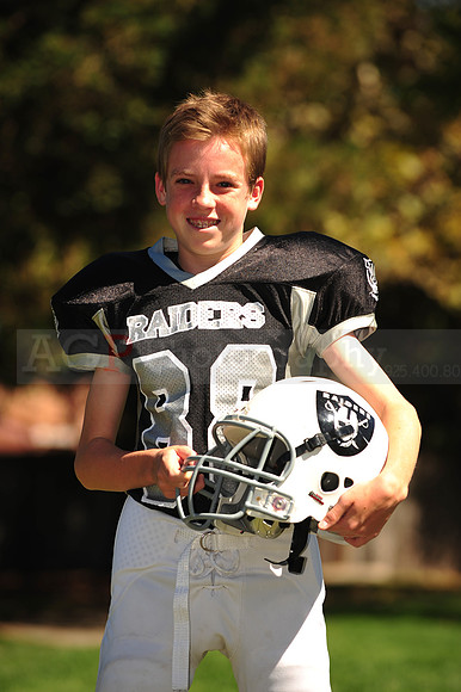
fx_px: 3846
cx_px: 230
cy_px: 346
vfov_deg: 10.3
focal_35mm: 200
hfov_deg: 6.9
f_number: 5
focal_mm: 200
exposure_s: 1/640
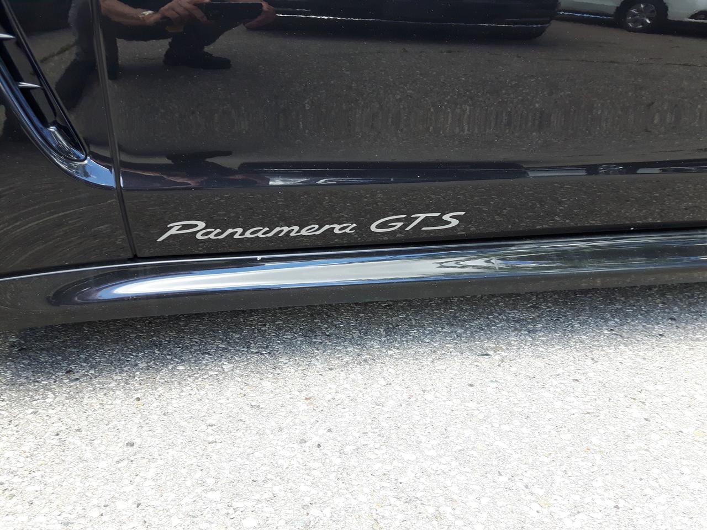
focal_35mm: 31
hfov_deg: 58.4
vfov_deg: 45.4
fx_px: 633
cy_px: 265
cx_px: 354
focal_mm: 3.7
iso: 50
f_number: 1.9
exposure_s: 1/100
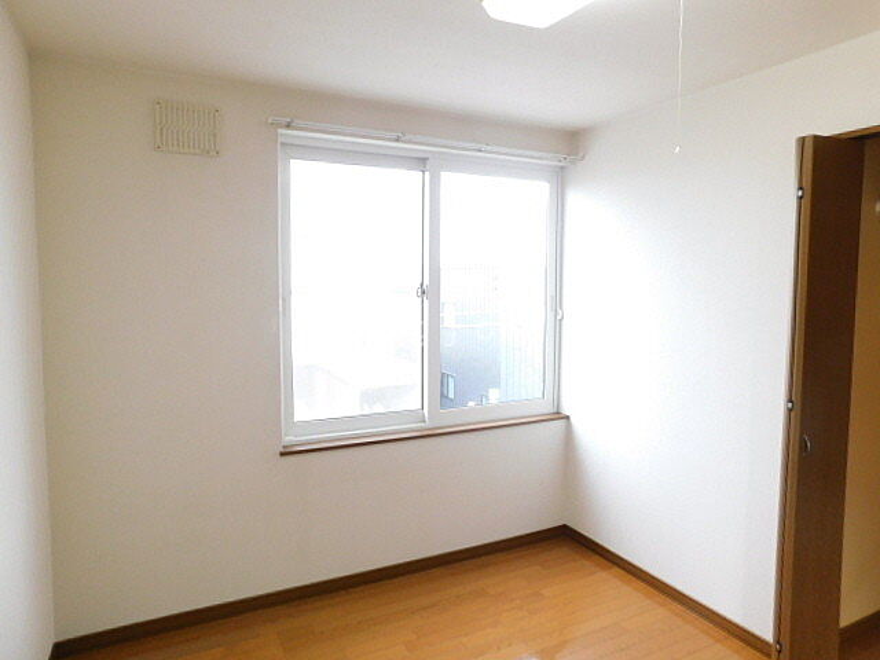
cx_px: 440
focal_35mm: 23
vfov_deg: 58.9
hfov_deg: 73.9
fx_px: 585
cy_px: 330
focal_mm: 4
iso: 180
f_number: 3
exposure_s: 1/30
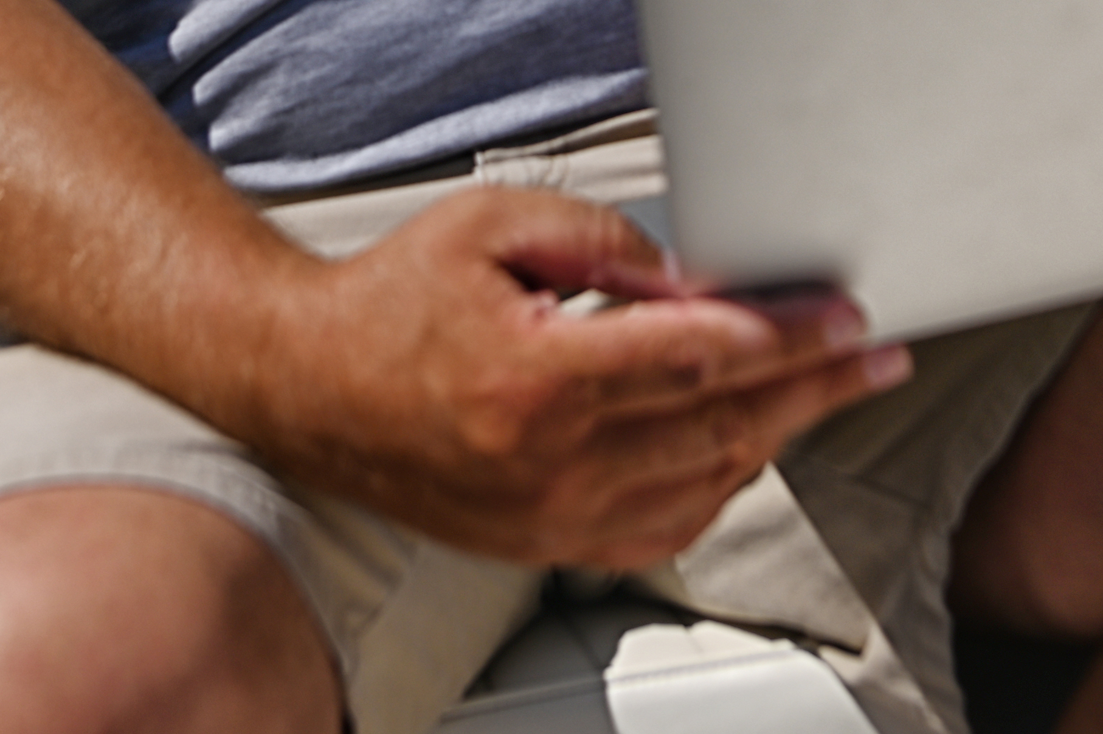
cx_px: 562
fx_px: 2449
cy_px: -362
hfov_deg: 25.4
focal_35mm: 80
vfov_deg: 15.7
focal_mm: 24
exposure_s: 1/6400
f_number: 2.8
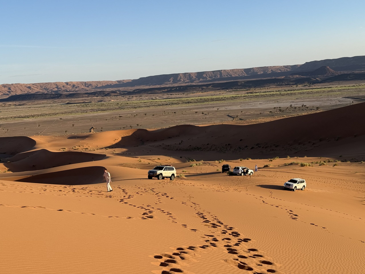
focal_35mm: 48
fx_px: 506
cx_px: 182
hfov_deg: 39.7
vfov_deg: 30.3
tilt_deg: -5.5
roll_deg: +4.1
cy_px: 137
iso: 64
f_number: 1.78
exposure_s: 1/2415
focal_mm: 6.76
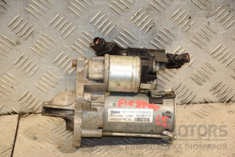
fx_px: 783
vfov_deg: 11.4
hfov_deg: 17.1
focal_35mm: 120
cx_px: 118
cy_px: 78
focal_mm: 80
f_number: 5.3
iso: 800
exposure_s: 1/200
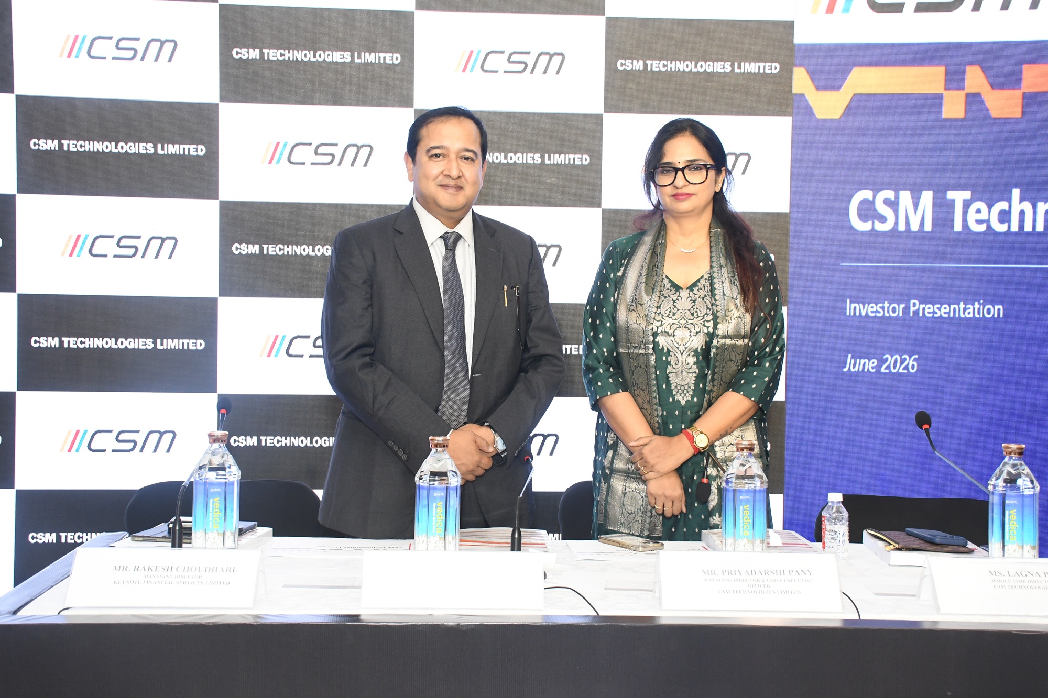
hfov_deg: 41.1
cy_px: 349
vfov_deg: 28.1
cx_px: 524
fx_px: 1397
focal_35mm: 48
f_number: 5.6
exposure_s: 1/125
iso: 1600
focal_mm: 32
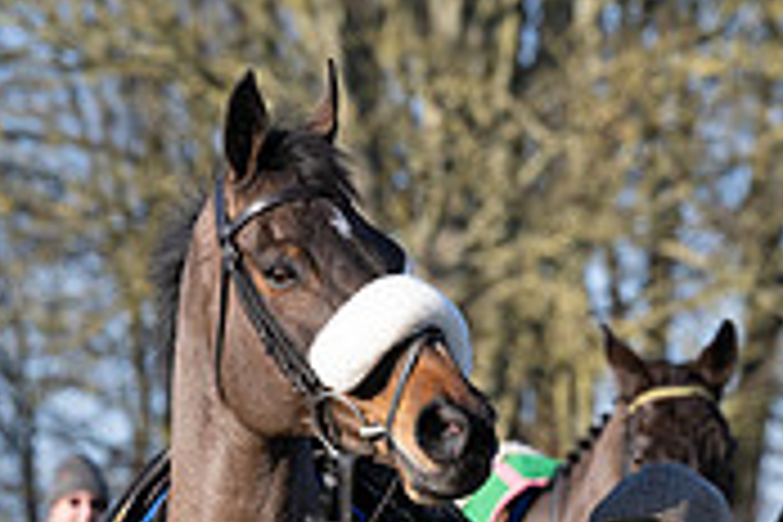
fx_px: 9634
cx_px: 698
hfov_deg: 4.6
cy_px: 686
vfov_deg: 3.1
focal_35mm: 443
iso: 400
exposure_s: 1/1250
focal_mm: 133
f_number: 5
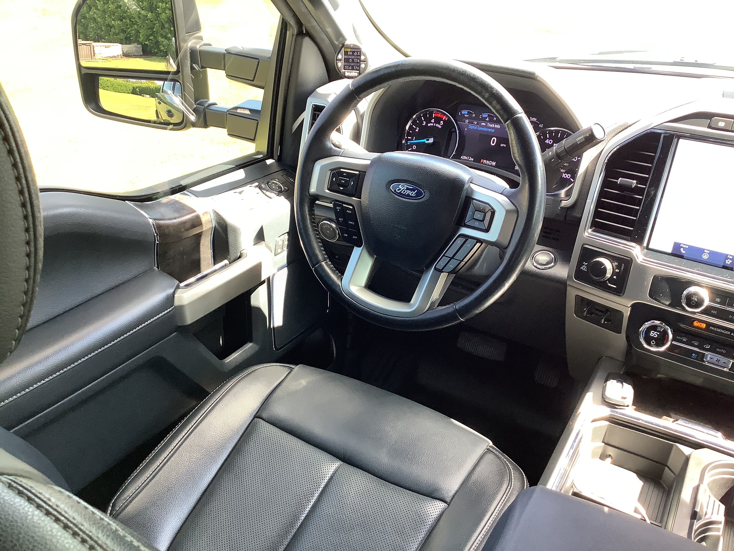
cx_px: 367
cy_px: 276
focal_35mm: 31
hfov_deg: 58.4
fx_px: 657
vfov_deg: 45.4
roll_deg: -1.9
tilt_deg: -27.8
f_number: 2.4
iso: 80
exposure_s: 1/60
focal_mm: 3.3
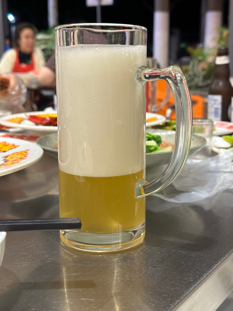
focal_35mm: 48
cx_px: 116
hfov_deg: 30.3
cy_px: 156
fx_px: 431
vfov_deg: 39.7
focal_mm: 6.86
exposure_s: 1/50
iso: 160
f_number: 1.78
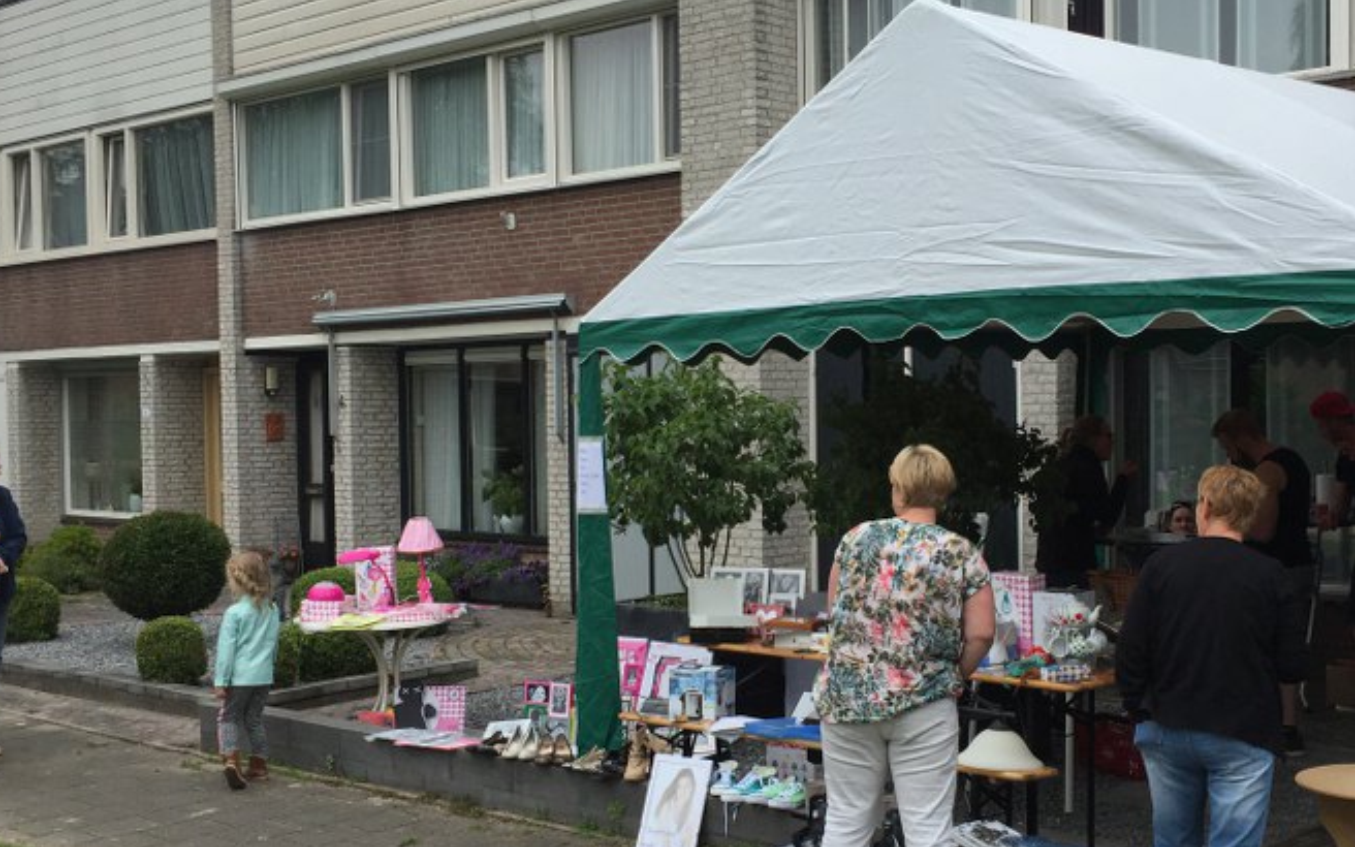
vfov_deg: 26.9
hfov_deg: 41.7
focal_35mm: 48
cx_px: 797
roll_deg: +0.2
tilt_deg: +0.2
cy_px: 461
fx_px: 1773
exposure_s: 1/1014
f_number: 2.2
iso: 32
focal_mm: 4.15
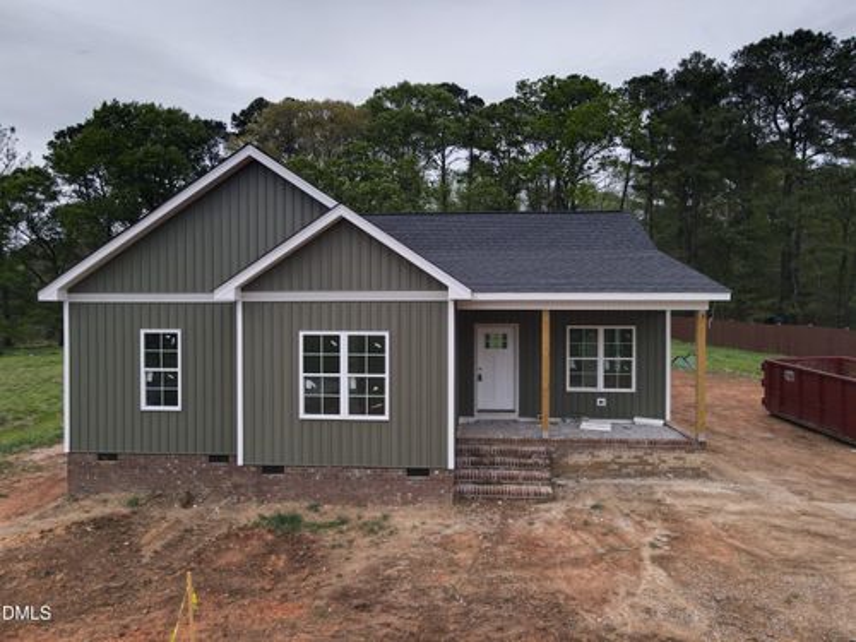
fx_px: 593
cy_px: 321
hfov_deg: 71.6
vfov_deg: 56.8
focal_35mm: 24
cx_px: 428
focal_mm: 4.5
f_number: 2.8
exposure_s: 1/400
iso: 100
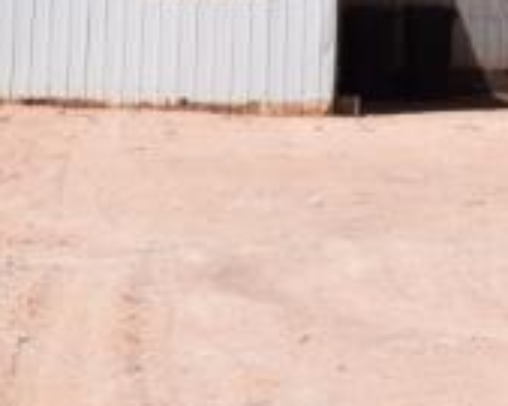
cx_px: 1097
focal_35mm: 200
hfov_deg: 9.0
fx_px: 3005
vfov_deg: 7.5
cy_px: -287
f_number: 11
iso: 200
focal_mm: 30
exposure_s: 1/500
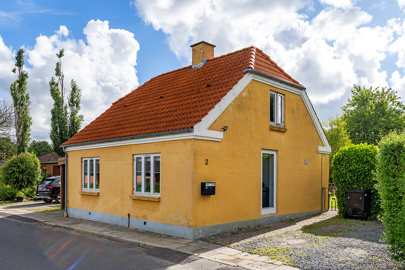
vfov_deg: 44.6
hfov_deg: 63.2
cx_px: 202
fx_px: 329
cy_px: 135
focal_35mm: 29
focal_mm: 19.5
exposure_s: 1/640
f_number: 7.1
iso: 200
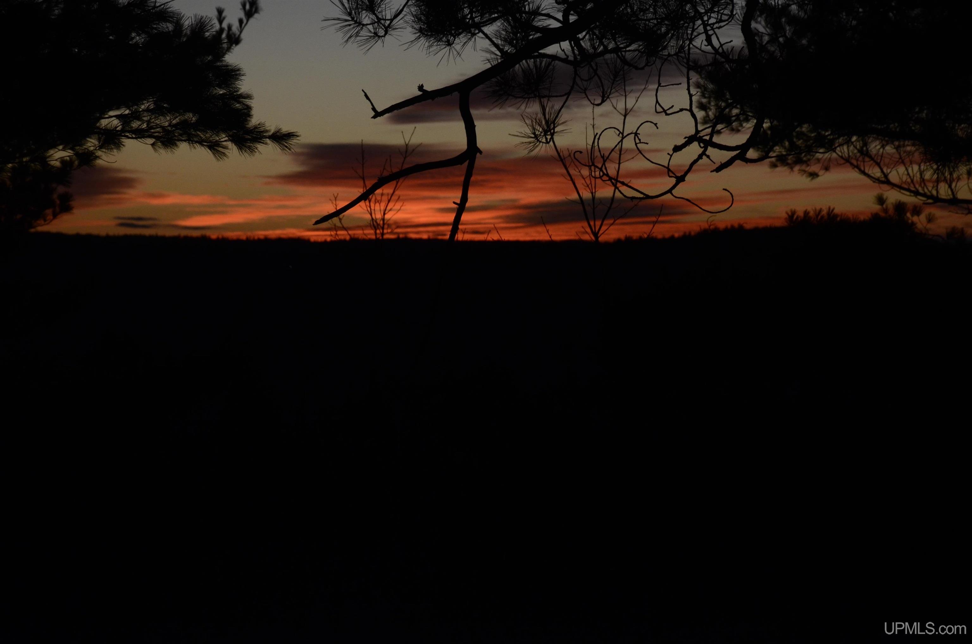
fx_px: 3435
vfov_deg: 10.7
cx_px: 486
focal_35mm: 128
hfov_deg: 16.1
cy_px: 322
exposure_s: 1/400
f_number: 7.1
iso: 1000
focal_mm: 85
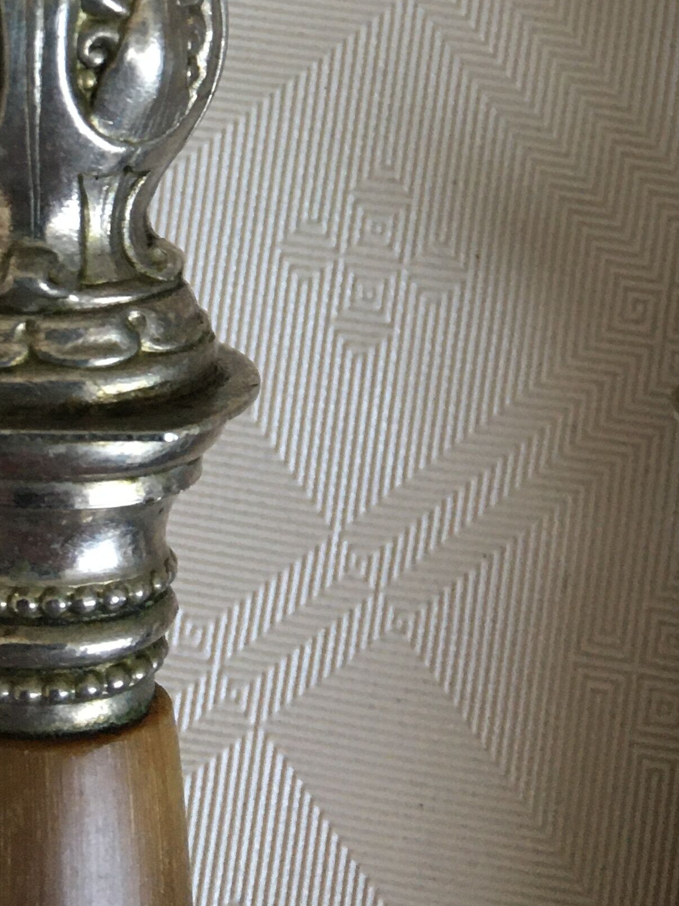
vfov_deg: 24.9
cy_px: -86
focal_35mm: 73
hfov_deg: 20.1
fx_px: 1910
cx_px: 456
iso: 125
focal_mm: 4.15
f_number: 2.2
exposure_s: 1/33
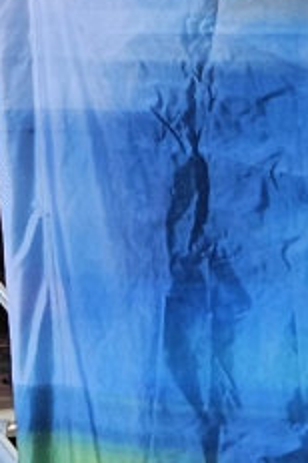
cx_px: -182
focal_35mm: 177
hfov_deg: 7.6
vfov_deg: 11.4
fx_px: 2271
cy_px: -52
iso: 64
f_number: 1.8
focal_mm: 5.4
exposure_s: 1/180
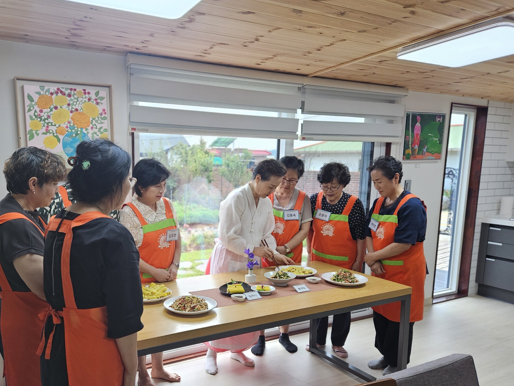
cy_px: 236
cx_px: 209
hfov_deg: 61.2
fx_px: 431
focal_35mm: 29
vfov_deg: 47.9
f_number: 1.8
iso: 50
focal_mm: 5.4
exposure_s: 1/120
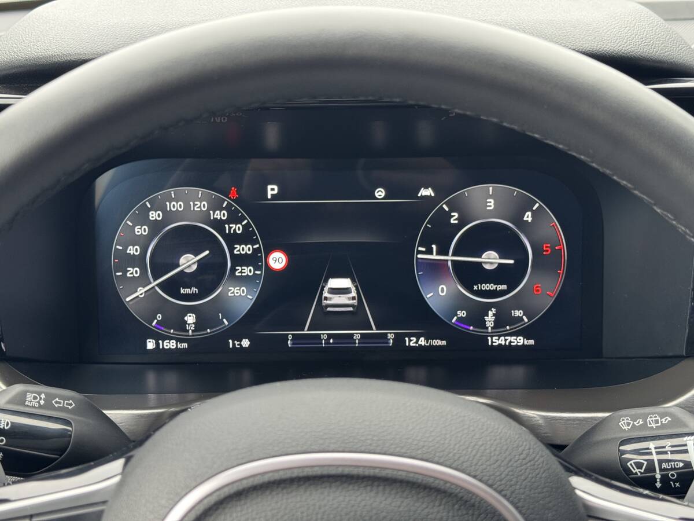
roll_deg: +0.0
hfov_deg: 39.7
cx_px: 347
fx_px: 962
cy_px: 260
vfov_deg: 30.3
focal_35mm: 48
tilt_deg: -25.8
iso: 160
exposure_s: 1/50
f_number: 1.78
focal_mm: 6.76
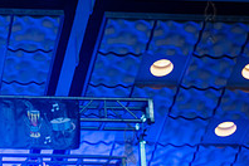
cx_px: -95
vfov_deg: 10.0
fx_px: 948
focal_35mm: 137
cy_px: 152
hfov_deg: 14.2
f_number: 6.3
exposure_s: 1/100
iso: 1600
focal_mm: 38
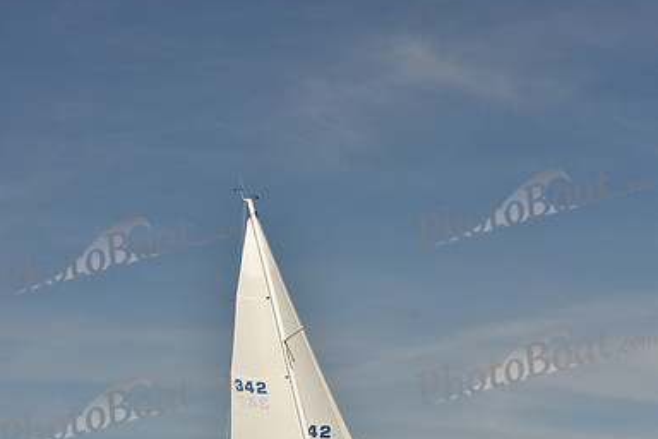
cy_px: 477
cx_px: 328
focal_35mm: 136
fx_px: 2486
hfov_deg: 15.1
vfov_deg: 10.0
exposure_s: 1/640
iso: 250
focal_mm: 90
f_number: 9
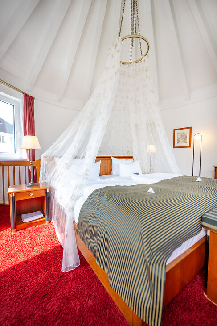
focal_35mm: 14
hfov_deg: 81.2
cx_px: 108
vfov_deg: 104.2
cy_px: 163
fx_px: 127
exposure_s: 1/250
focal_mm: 14
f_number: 2.8
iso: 500
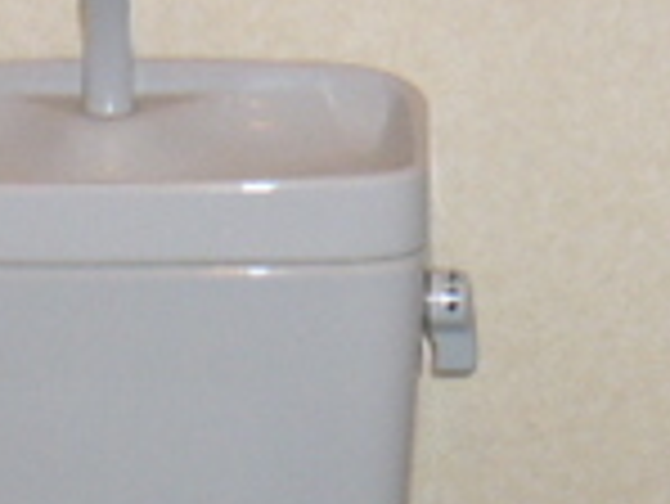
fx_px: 2324
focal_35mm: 120
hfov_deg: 16.2
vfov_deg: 11.5
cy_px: 886
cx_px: 63
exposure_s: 1/30
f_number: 2.8
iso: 100
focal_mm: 4.6
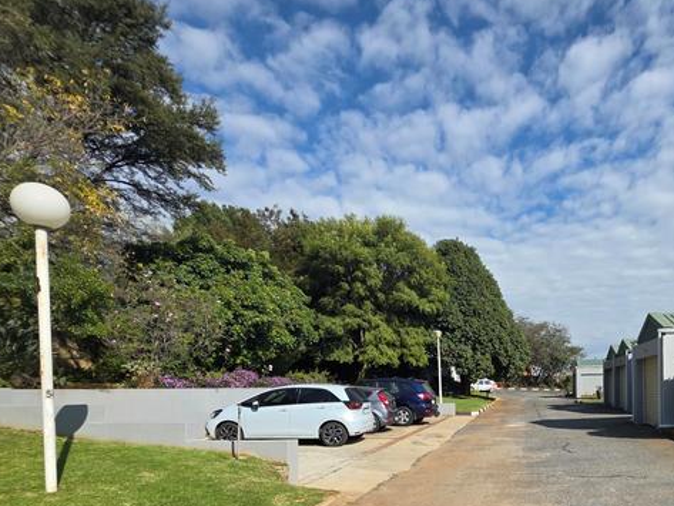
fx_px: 428
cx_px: 479
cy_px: 395
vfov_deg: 57.2
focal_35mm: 22
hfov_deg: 72.7
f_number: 1.9
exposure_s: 1/2510
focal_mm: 2.2
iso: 40
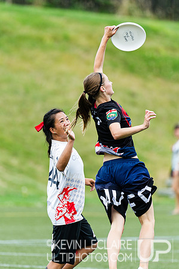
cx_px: 85
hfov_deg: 1.9
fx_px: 5456
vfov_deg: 2.8
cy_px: 106
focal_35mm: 730
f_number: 4
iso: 320
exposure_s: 1/1000
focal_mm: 400
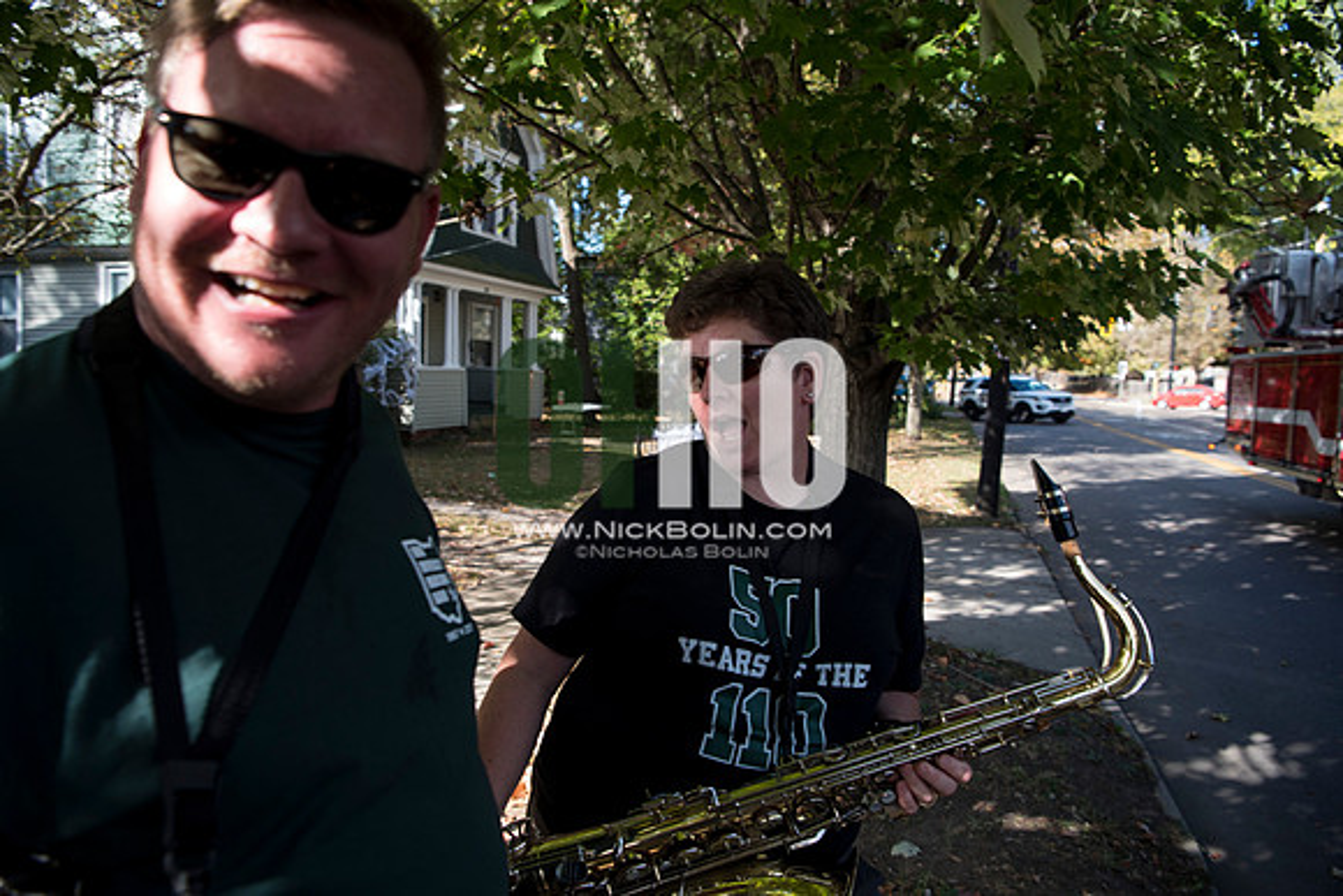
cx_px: 672
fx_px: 896
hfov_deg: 73.7
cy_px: 448
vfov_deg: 53.2
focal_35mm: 24
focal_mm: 24
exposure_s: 1/500
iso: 250
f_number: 4.5
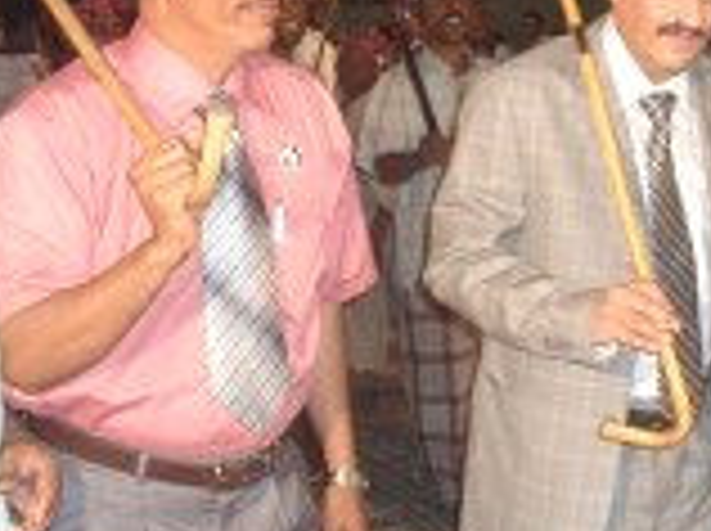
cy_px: 270
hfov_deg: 22.7
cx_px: 799
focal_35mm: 81
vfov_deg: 18.2
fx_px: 1661
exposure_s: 1/45
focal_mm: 6.3
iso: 240
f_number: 3.2
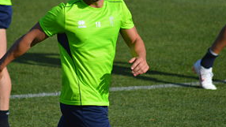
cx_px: 89
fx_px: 3944
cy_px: 44
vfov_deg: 1.8
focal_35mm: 658
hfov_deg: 3.3
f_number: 5.6
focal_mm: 300
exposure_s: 1/2000
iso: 360
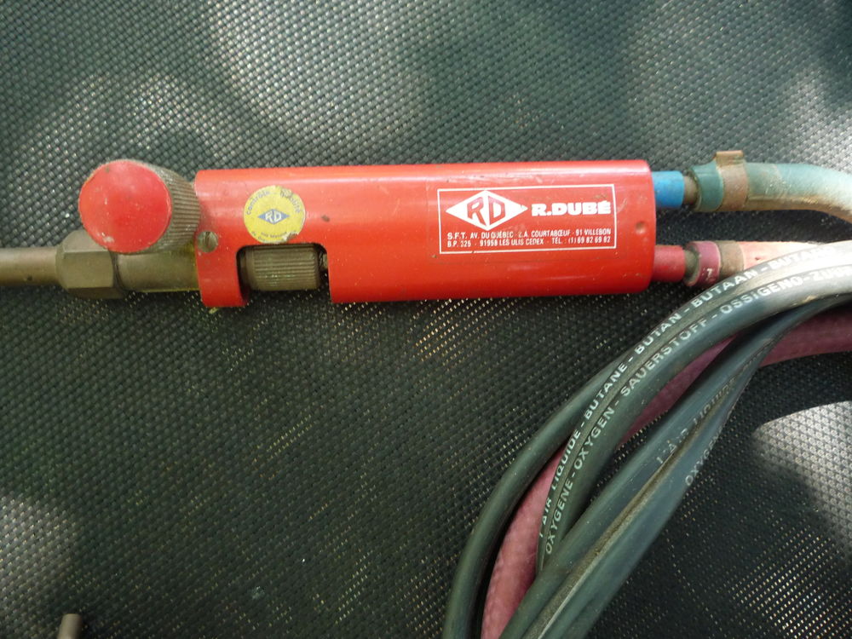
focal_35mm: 30
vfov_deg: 46.8
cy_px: 320
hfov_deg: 60.0
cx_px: 426
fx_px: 738
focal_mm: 5.2
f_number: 3.3
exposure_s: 1/30
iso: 200
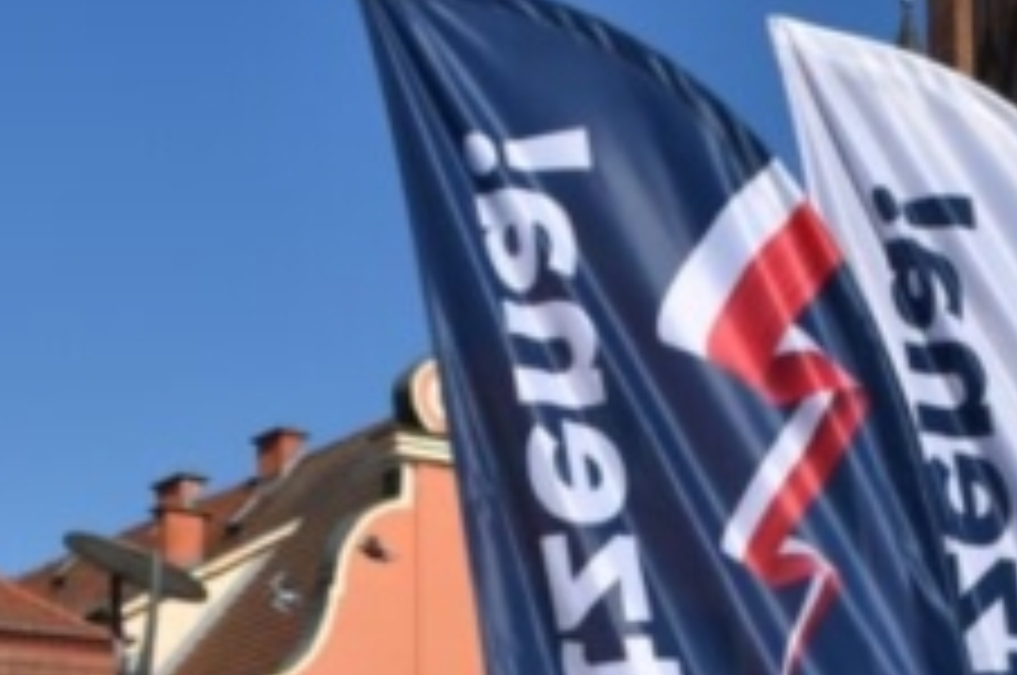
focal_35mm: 102
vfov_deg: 12.9
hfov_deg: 19.7
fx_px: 2877
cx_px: 891
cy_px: 918
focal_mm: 24
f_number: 8
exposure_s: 1/2000
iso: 360
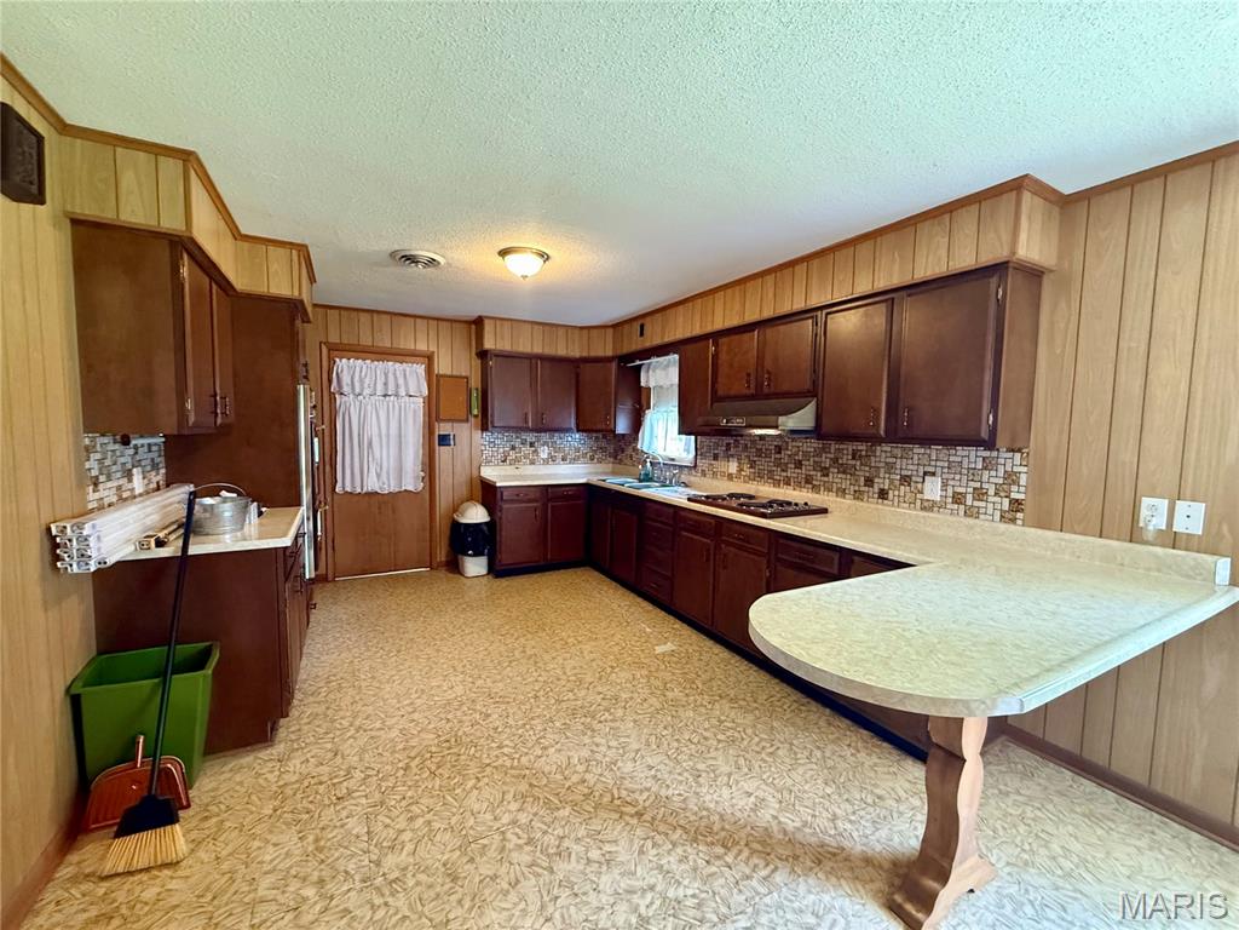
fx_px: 501
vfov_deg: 85.7
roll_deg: -0.4
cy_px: 465
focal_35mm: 14
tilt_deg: -4.0
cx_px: 620
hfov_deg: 102.1
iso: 640
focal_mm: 2.22
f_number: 2.2
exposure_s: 1/60
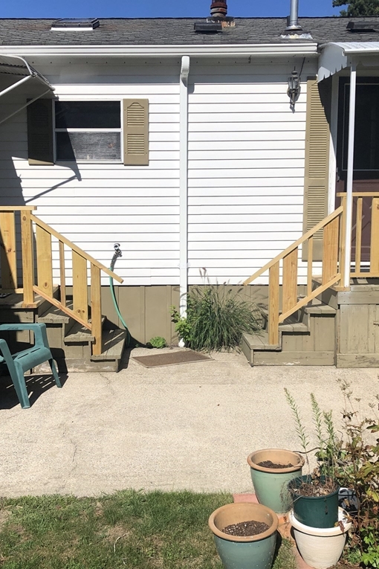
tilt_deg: -5.6
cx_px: 166
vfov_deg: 49.6
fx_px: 616
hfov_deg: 34.2
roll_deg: +0.7
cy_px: 284
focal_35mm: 39
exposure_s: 1/4878
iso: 25
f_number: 1.8
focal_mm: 4
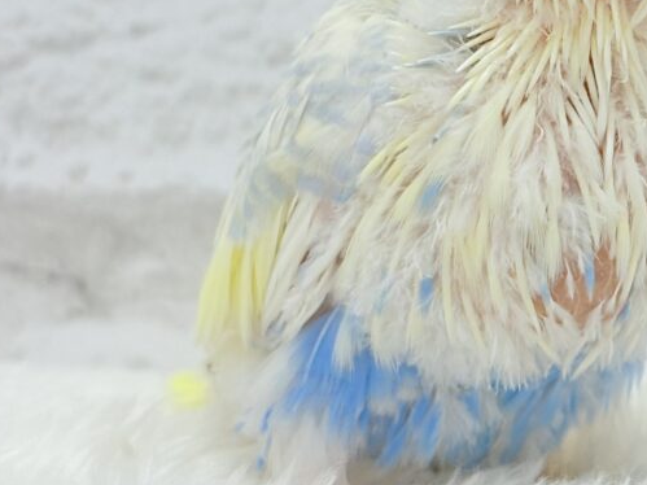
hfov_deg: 15.6
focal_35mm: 125
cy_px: -9
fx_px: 2336
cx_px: 578
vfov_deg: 11.7
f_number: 1.6
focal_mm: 5.96
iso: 64
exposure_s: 1/100
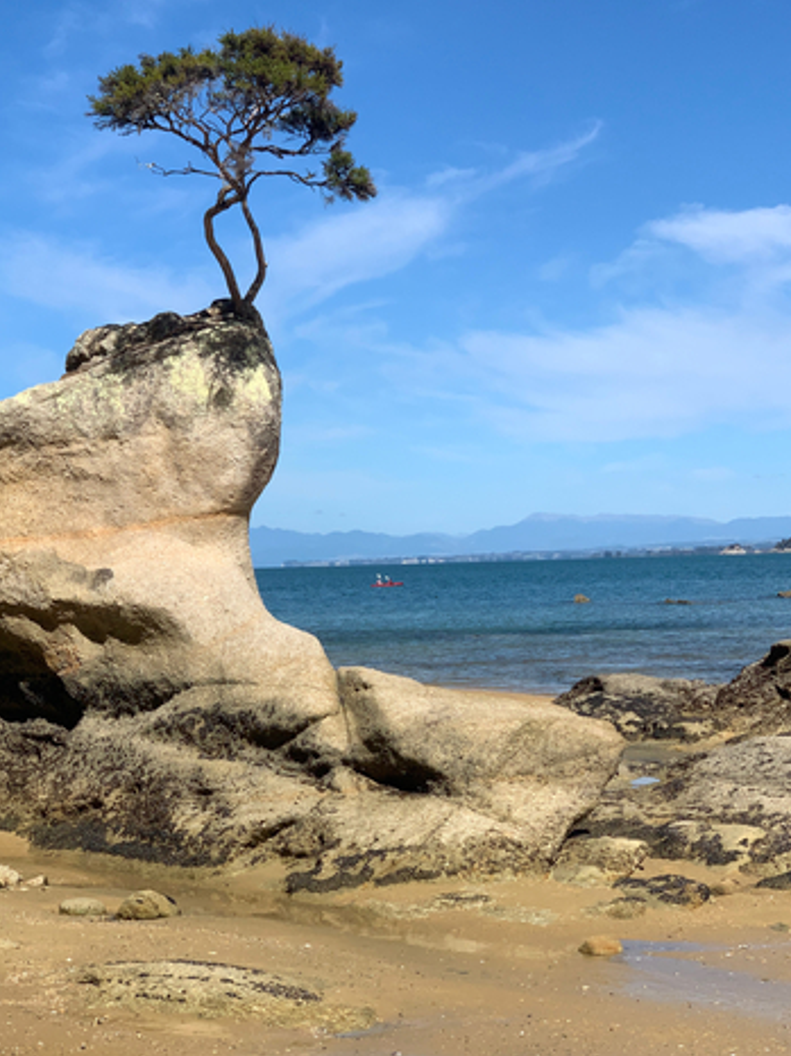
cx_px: 412
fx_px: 2043
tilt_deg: +4.4
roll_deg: +1.7
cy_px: 449
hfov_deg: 21.9
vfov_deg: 28.9
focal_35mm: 67
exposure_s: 1/1845
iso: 16
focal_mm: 6
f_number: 2.4
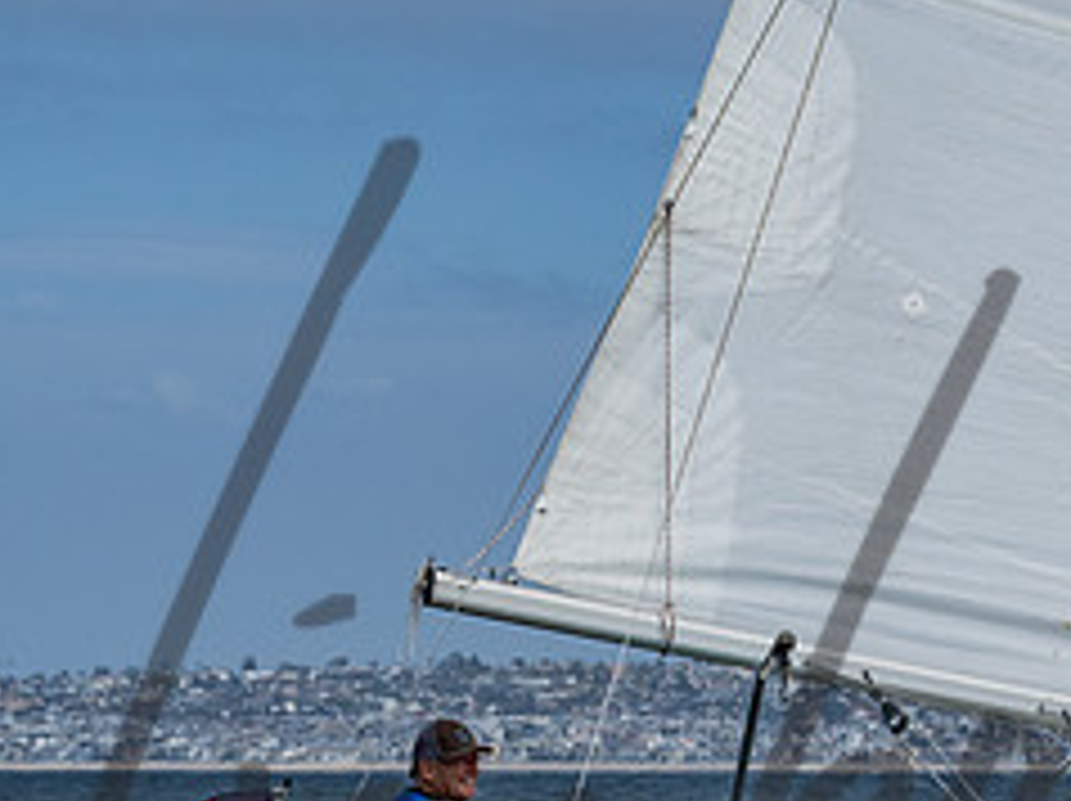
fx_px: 8098
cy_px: 925
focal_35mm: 262
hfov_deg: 7.5
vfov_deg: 5.6
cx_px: 1256
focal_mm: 72
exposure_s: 1/2500
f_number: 6.3
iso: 200
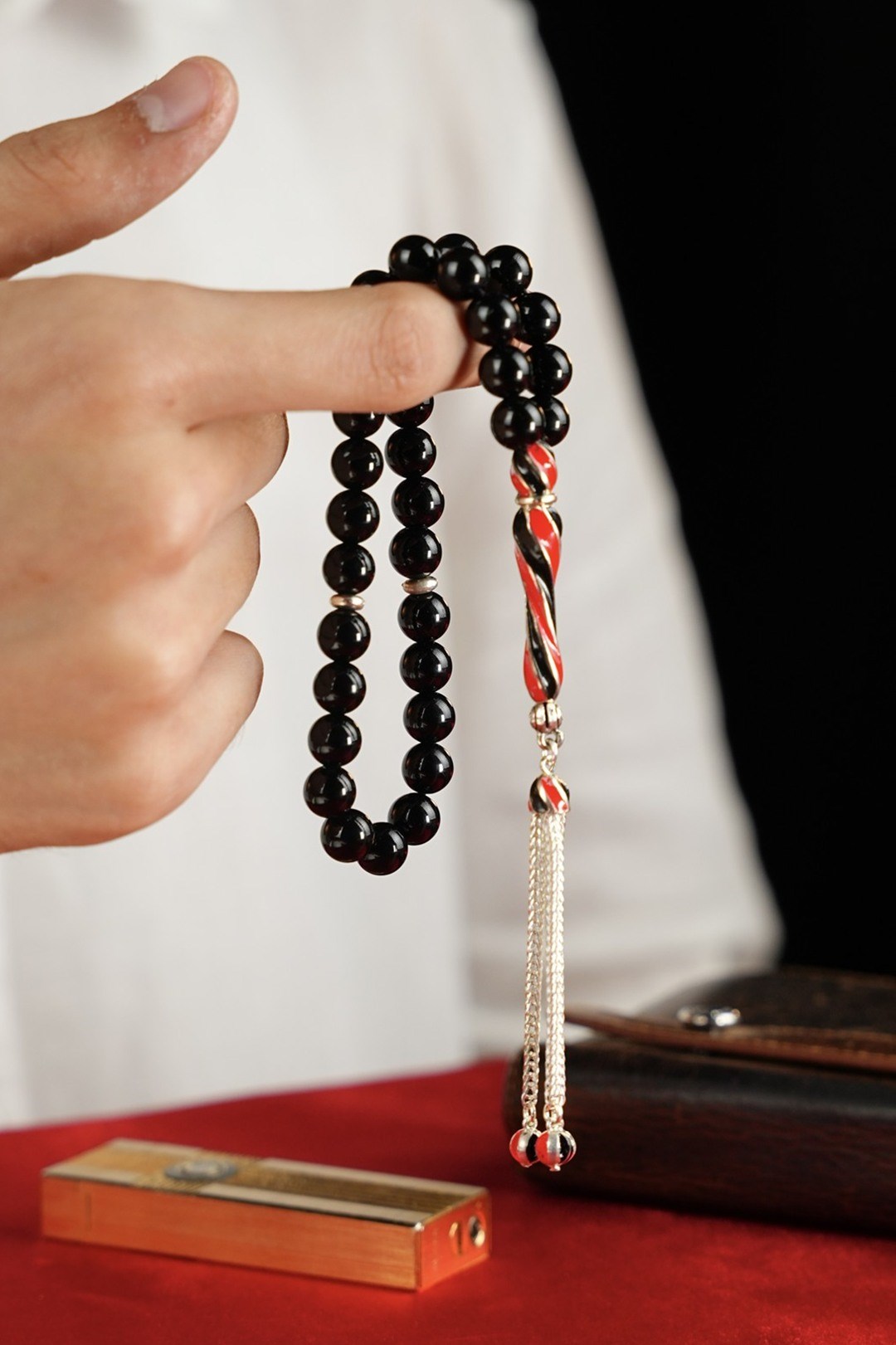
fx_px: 2614
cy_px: 672
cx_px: 448
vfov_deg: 28.8
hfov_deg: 19.4
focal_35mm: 70
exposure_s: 1/160
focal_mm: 70
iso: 400
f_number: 5
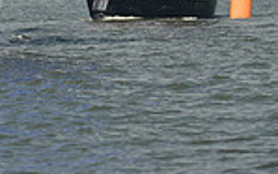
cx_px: -53
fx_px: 6029
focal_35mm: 796
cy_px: -335
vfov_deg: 1.6
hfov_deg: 2.6
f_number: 8
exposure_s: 1/1250
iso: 320
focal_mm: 200
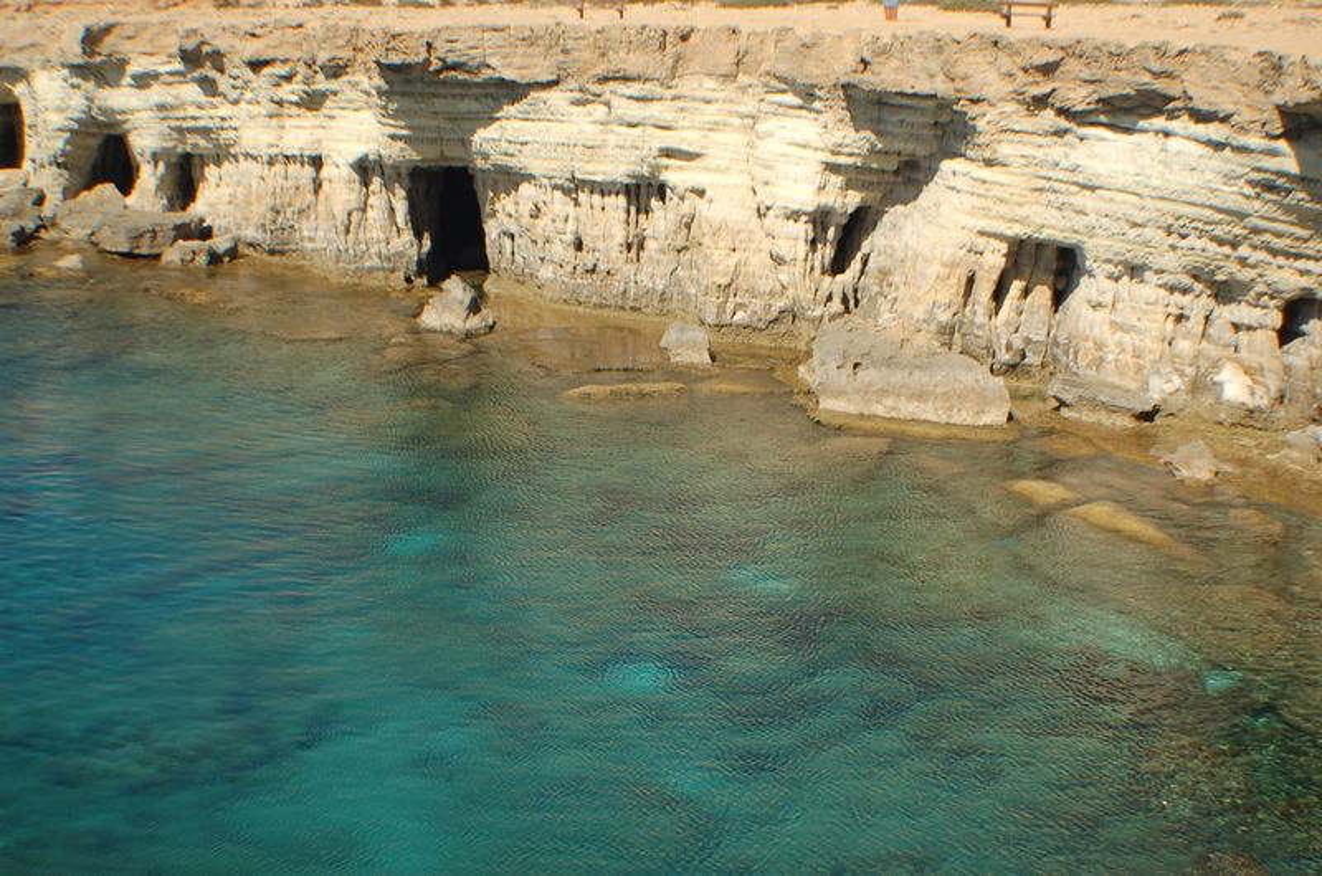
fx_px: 2529
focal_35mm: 69
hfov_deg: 29.3
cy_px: 438
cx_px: 661
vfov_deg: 19.6
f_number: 5.3
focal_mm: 46
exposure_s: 1/1250
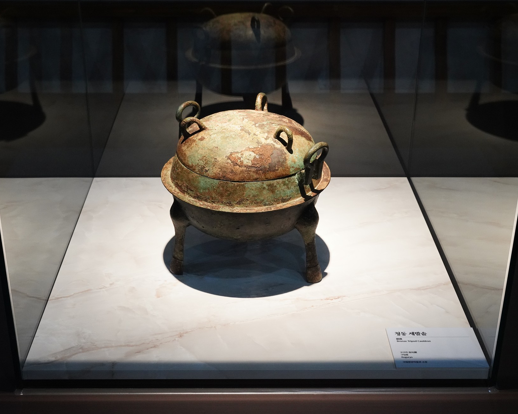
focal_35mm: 55
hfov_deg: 34.1
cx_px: 242
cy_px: 208
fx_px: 843
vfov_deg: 27.6
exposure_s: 1/100
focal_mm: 48
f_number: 10
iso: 6400
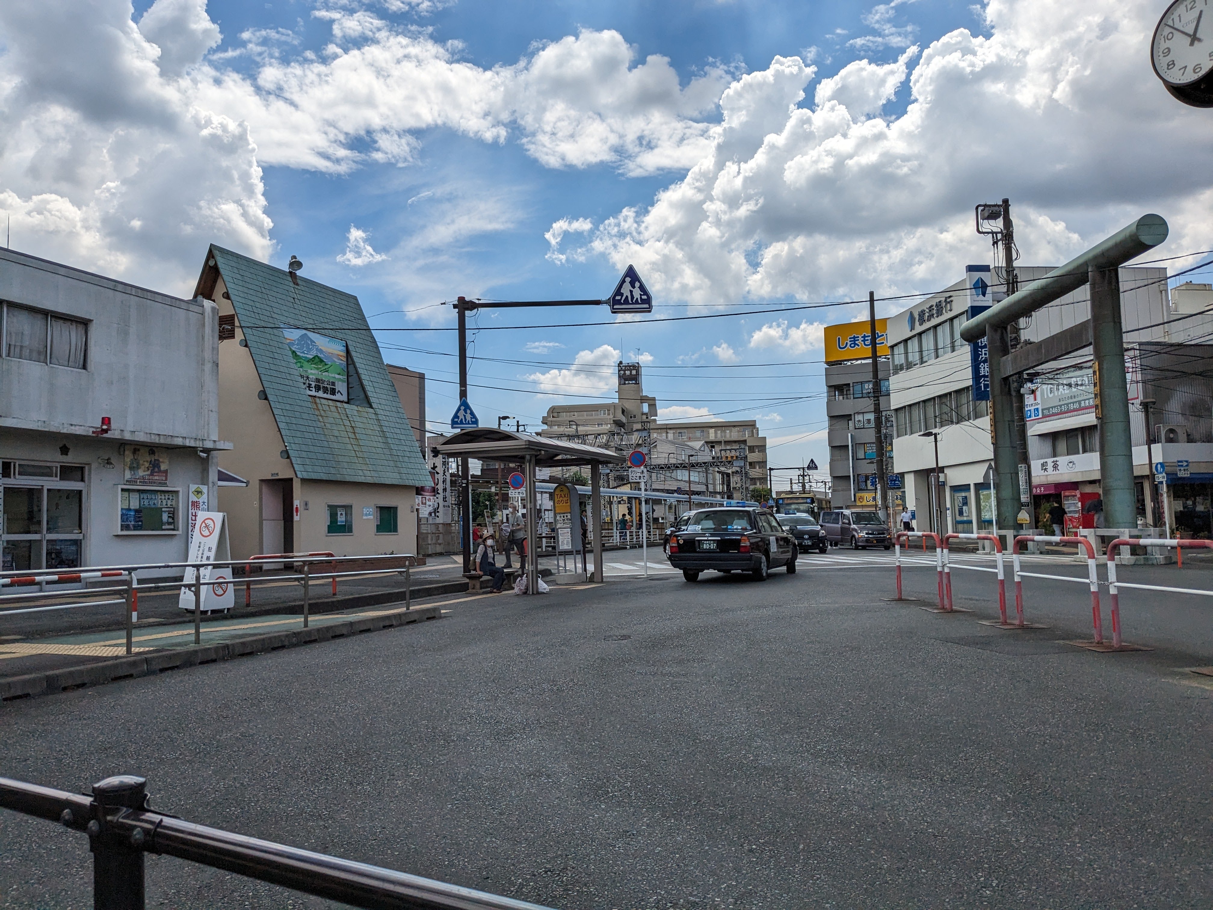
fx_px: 946
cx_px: 606
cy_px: 455
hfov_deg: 65.3
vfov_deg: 51.4
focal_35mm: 27
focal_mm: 4.38
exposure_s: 1/7812
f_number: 1.73
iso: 65
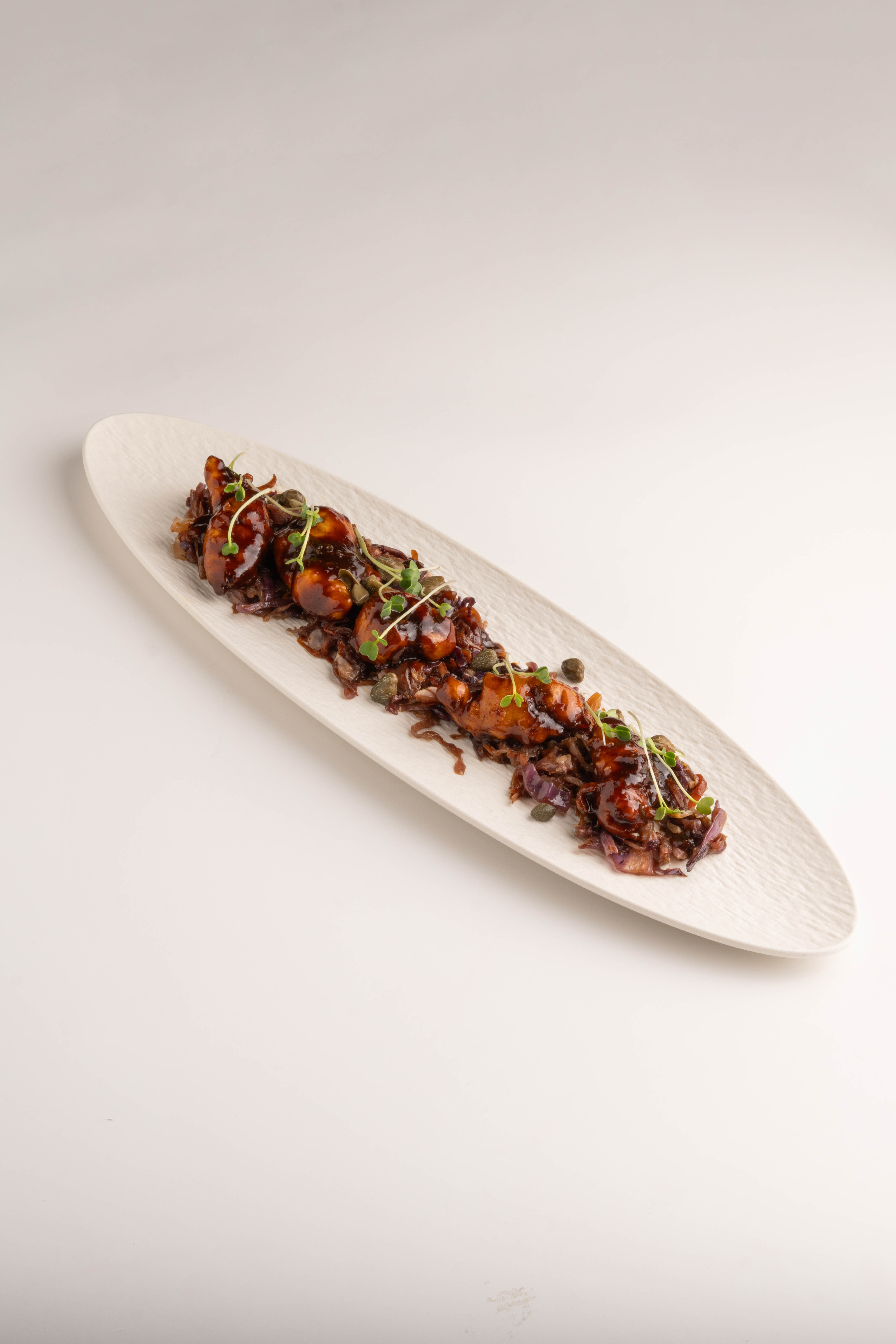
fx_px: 2800
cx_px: 448
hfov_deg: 18.2
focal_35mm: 75
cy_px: 672
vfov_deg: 27.0
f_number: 14
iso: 100
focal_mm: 50
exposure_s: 1/100
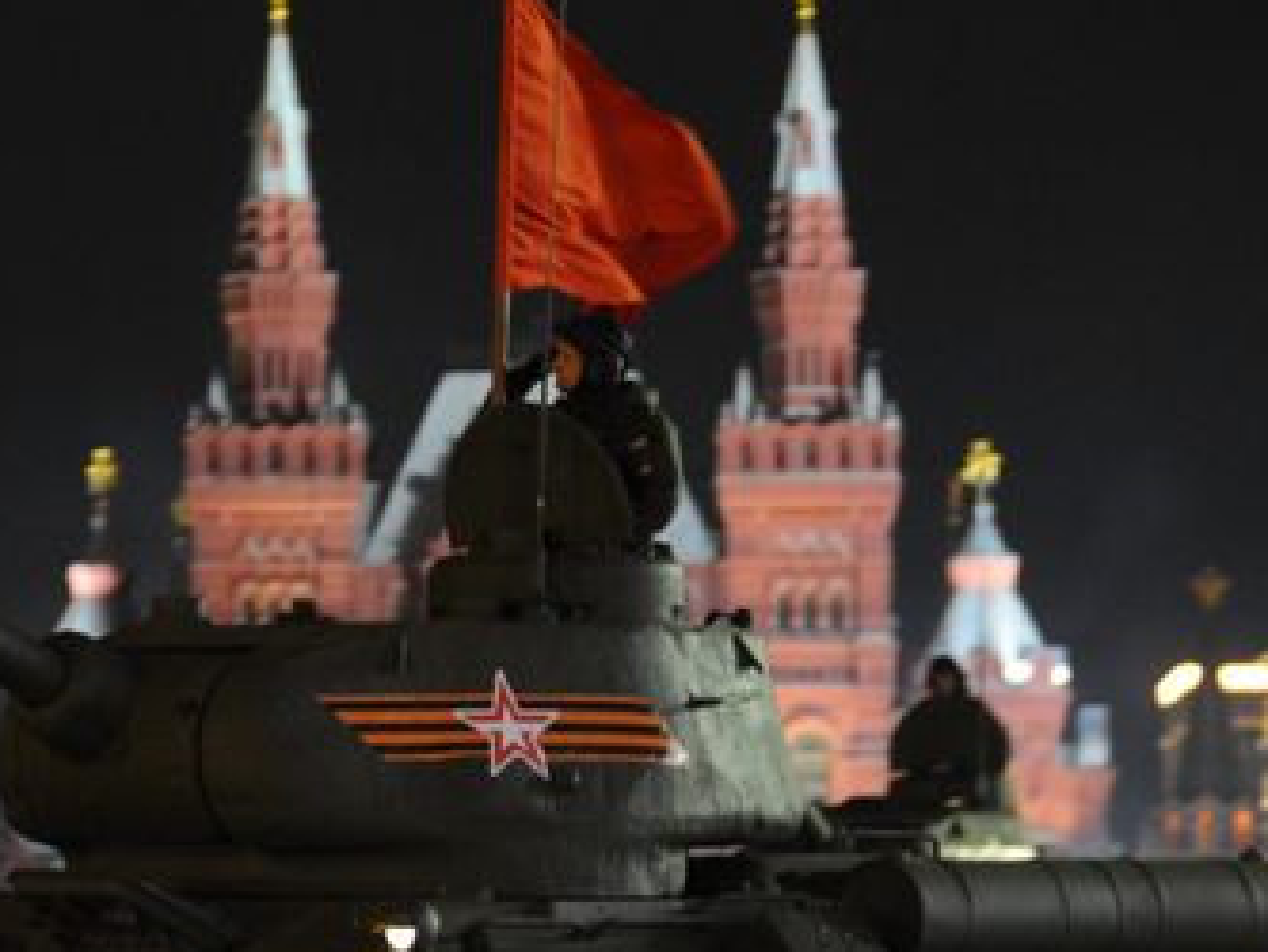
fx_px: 6339
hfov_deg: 11.4
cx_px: 430
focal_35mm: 173
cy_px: 724
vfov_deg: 8.6
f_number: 2.8
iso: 3200
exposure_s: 1/80
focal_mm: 86
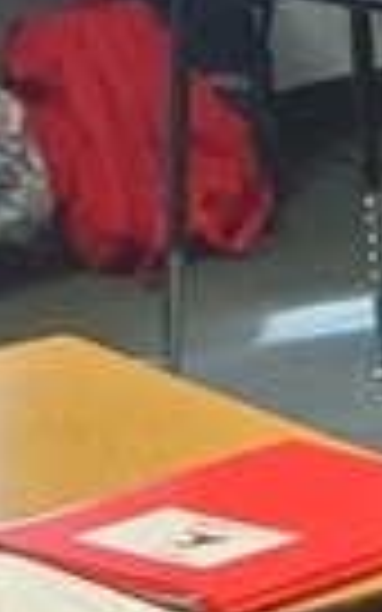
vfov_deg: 8.7
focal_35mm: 208
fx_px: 3465
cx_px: 279
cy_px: 1706
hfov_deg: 6.3
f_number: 2.4
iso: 250
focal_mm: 4.3
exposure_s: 1/60
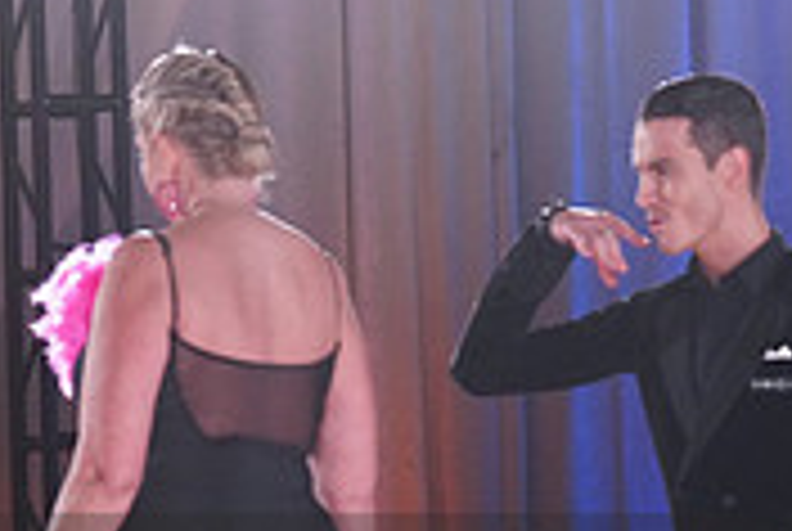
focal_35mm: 319
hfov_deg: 6.4
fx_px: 7030
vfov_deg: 4.3
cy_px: 632
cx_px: 320
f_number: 4
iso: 2500
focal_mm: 97
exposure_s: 1/400
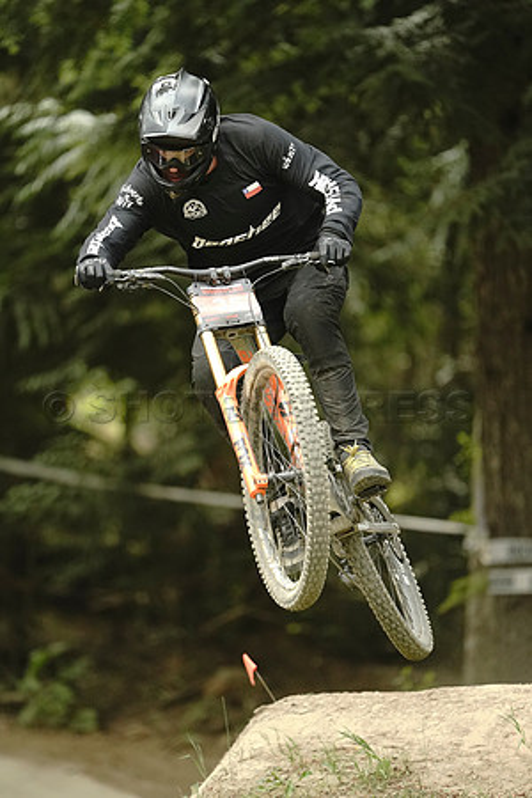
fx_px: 13299
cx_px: 266
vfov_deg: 3.4
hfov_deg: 2.3
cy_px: 399
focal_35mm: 600
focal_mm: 600
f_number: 4
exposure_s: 1/2500
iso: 5000
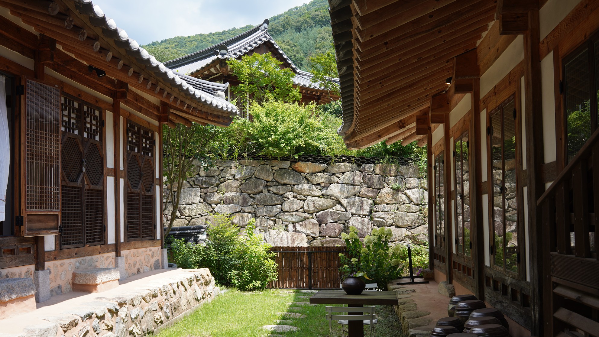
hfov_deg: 54.0
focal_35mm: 37
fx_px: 588
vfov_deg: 32.0
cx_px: 297
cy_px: 186
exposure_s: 1/100
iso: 100
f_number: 8
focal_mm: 35
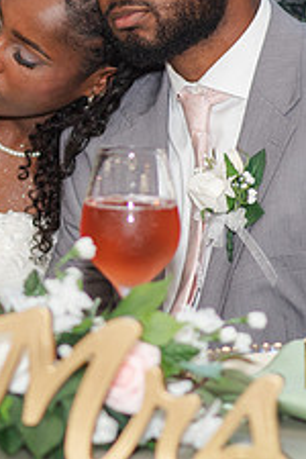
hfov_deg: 5.0
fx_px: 3455
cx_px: -109
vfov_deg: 7.6
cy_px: 33
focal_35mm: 271
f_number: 2.5
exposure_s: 1/125
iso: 500
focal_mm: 85
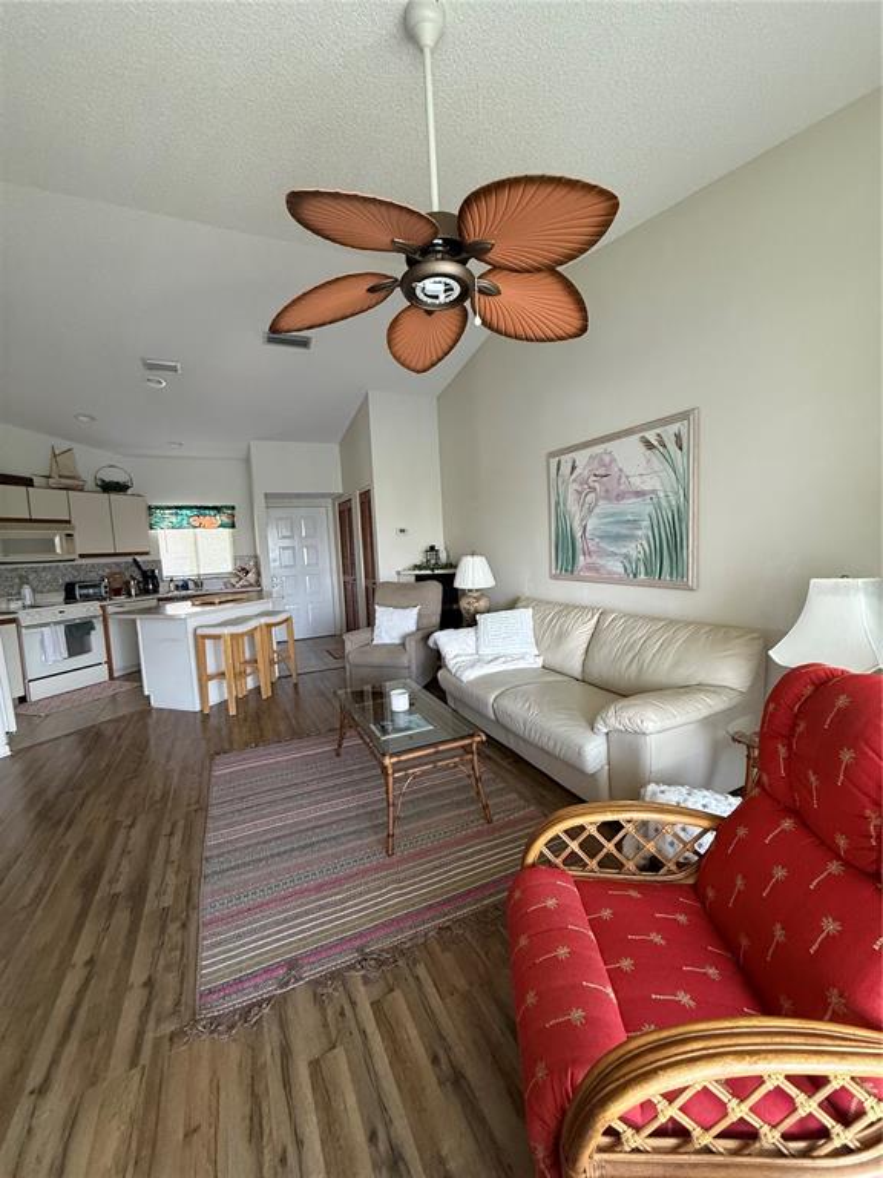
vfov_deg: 102.1
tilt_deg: -4.5
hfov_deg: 85.7
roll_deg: +2.6
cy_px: 589
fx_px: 476
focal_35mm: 14
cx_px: 442
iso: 400
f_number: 2.2
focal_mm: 2.22
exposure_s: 1/60
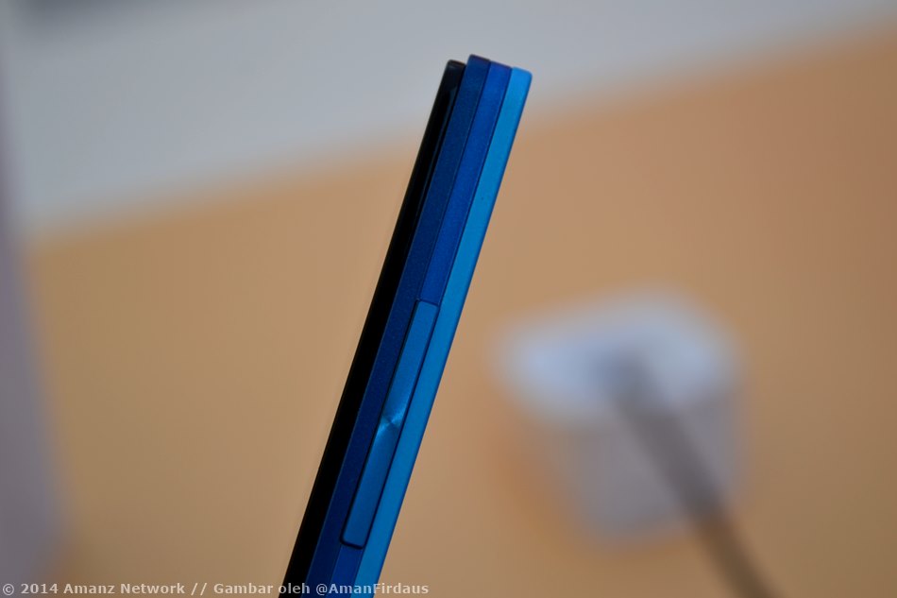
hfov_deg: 26.0
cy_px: 299
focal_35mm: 78
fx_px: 1943
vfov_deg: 17.5
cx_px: 448
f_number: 5.6
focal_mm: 52
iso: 100
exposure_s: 1/125
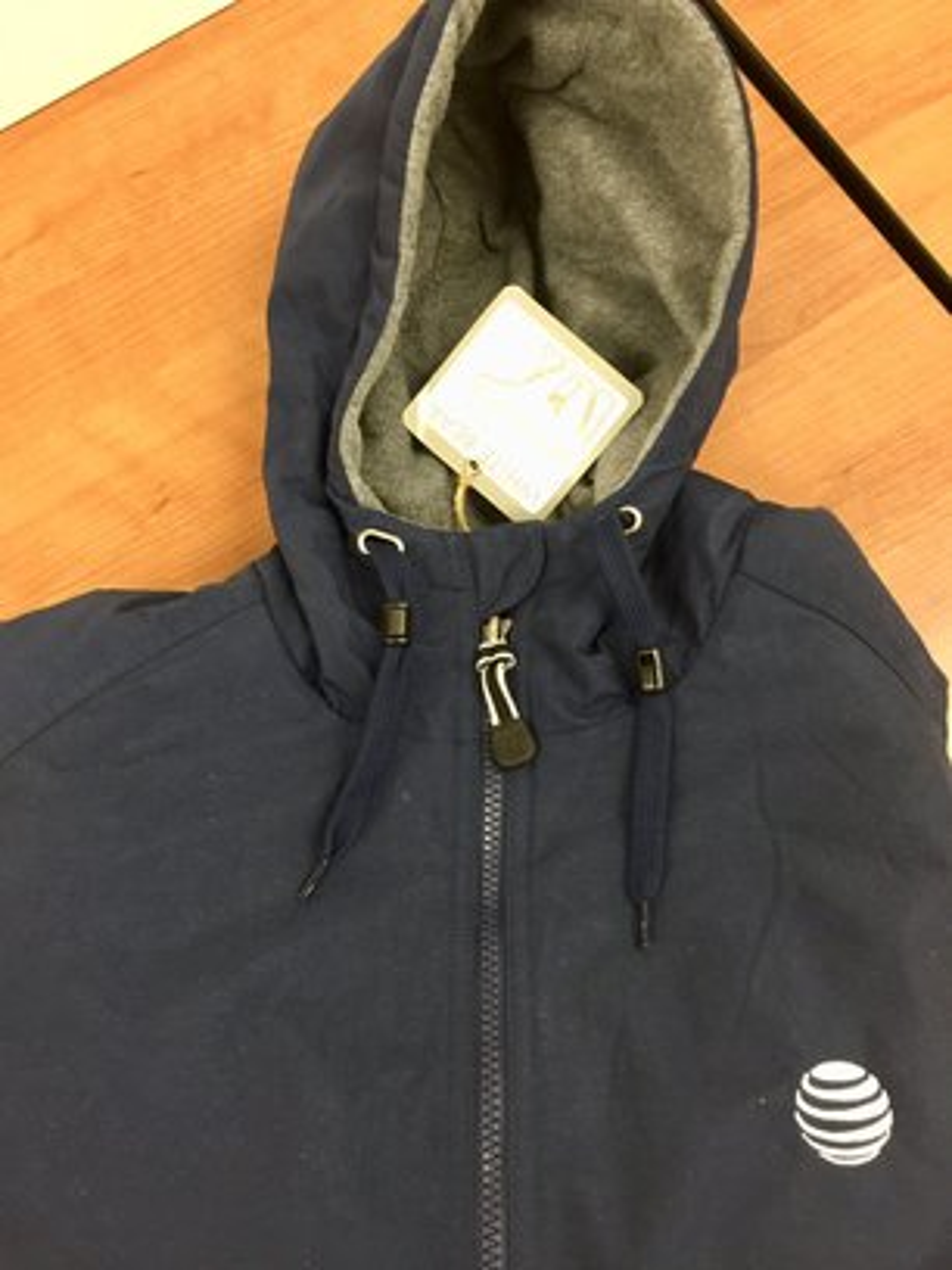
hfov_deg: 48.2
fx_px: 1063
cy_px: 635
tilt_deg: -73.3
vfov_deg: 61.7
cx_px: 476
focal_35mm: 29
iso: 125
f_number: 2.2
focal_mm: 4.15
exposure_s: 1/15
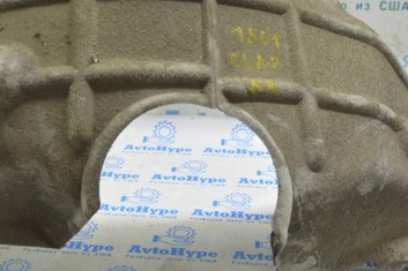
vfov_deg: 20.0
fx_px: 769
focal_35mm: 68
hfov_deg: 29.6
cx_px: 147
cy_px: 157
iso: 400
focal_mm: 25
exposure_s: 1/15
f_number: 5.6
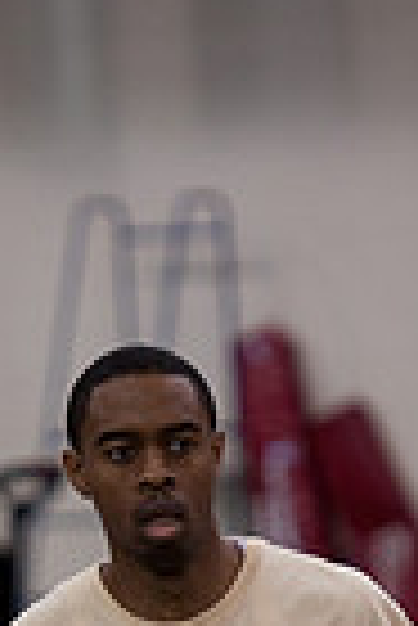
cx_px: 236
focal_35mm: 654
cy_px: 986
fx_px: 11355
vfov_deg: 3.1
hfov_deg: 2.1
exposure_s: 1/160
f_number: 2.8
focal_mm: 135
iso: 640
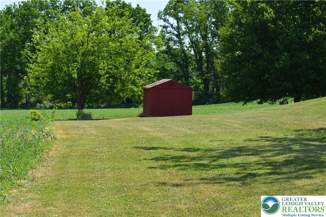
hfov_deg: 24.6
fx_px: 746
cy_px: 108
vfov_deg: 16.5
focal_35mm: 82
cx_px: 163
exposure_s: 1/500
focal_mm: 55
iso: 400
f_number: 11
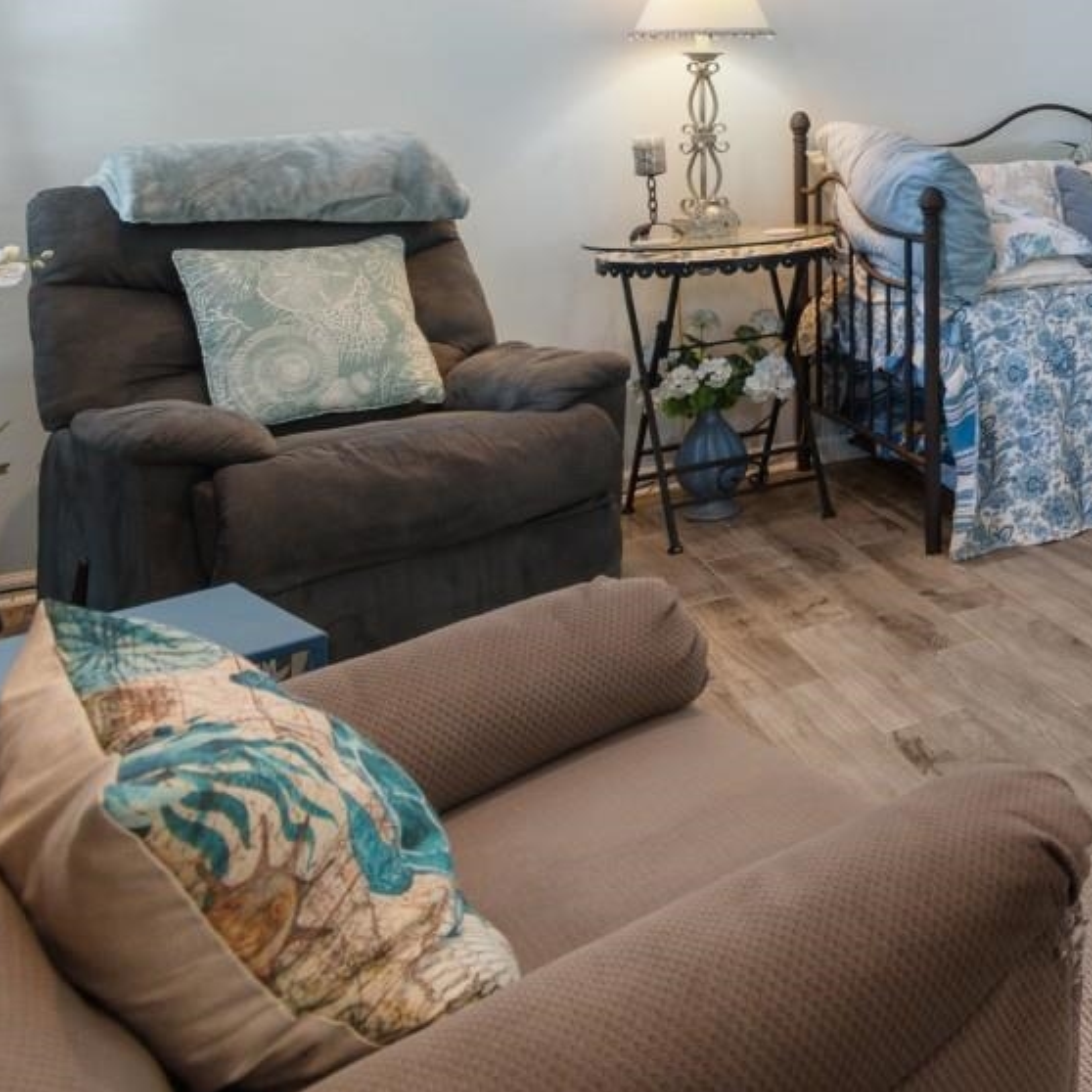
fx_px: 1321
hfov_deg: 33.1
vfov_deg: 40.5
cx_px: 1423
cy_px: 51
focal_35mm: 37
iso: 100
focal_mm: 10
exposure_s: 1/8
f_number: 4.5
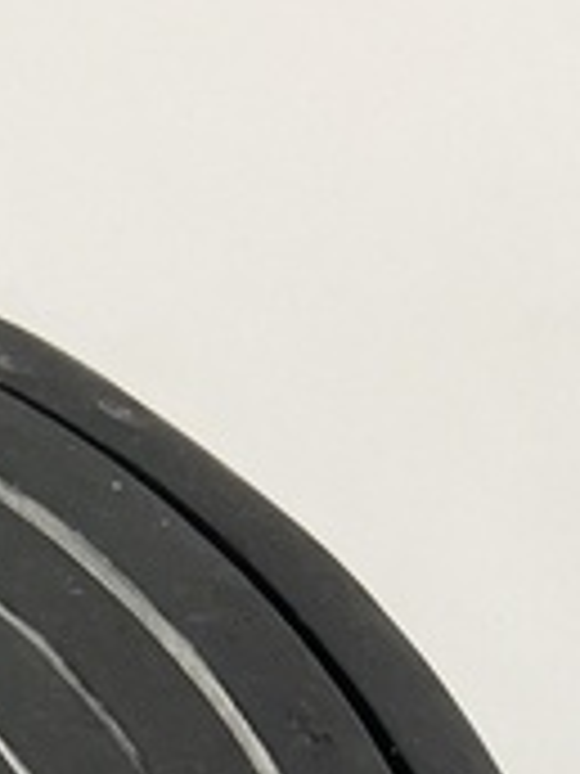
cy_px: 1386
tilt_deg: -61.4
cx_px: -580
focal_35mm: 121
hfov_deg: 11.1
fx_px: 2703
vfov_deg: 14.4
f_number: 1.5
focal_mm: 5.7
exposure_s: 1/100
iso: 80
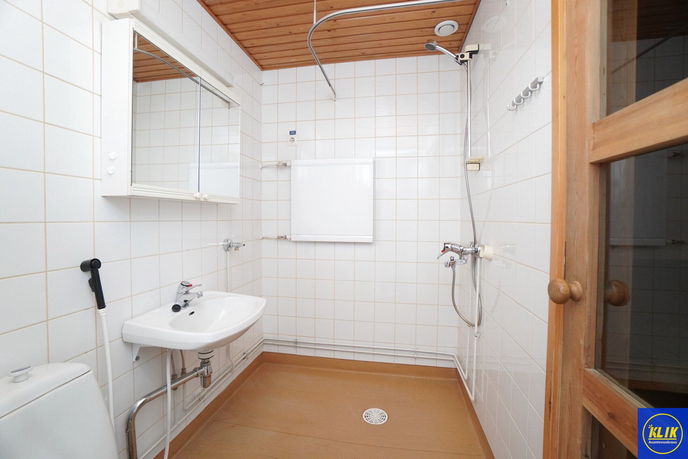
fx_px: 287
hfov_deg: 100.4
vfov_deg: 77.3
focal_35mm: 15
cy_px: 230
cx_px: 344
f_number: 4
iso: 1600
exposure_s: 1/30
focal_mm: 10
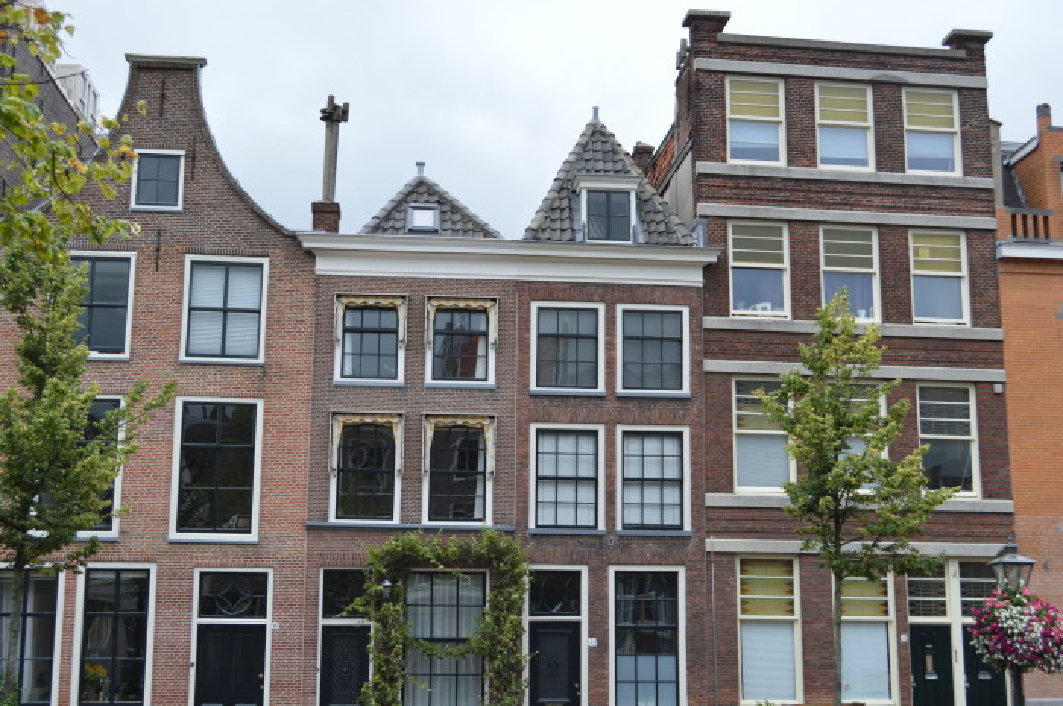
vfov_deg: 28.0
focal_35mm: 48
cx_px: 532
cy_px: 353
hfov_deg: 41.2
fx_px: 1416
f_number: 5.6
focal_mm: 32
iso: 160
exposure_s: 1/125
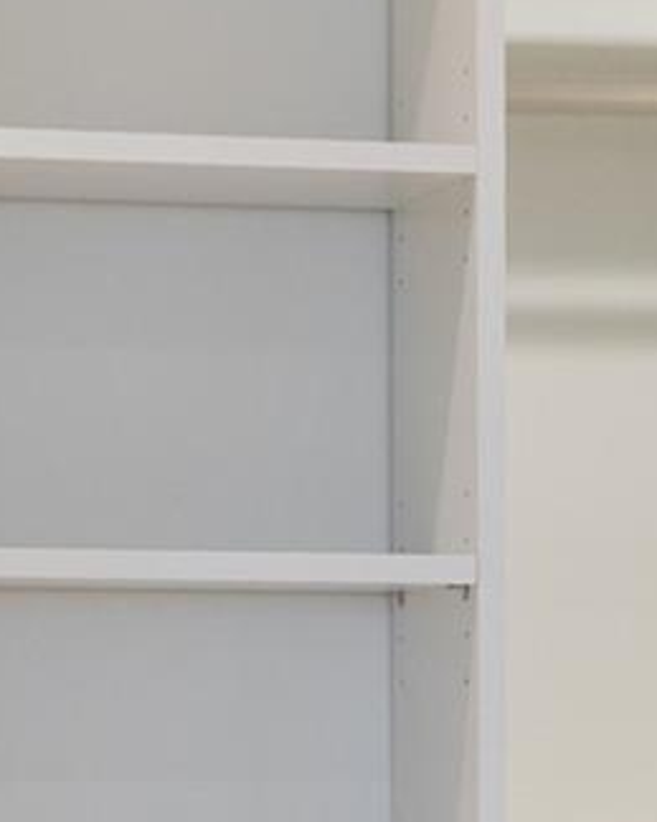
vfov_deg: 8.3
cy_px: 958
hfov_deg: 6.5
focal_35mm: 232
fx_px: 5642
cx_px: 1202
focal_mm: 50
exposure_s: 1/250
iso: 250
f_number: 1.8
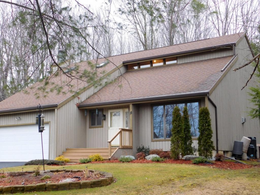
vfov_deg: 28.6
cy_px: 98
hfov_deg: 37.5
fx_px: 383
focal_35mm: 51
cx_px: 130
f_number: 3.8
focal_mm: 9
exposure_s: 1/50
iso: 125
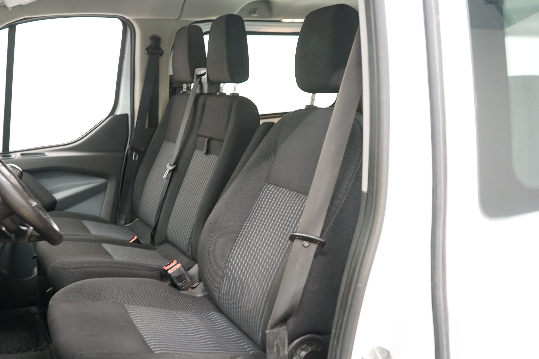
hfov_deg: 52.5
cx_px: 200
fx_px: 539
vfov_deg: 36.8
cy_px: 199
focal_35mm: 36
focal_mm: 28
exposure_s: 1/6
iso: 800
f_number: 4.5
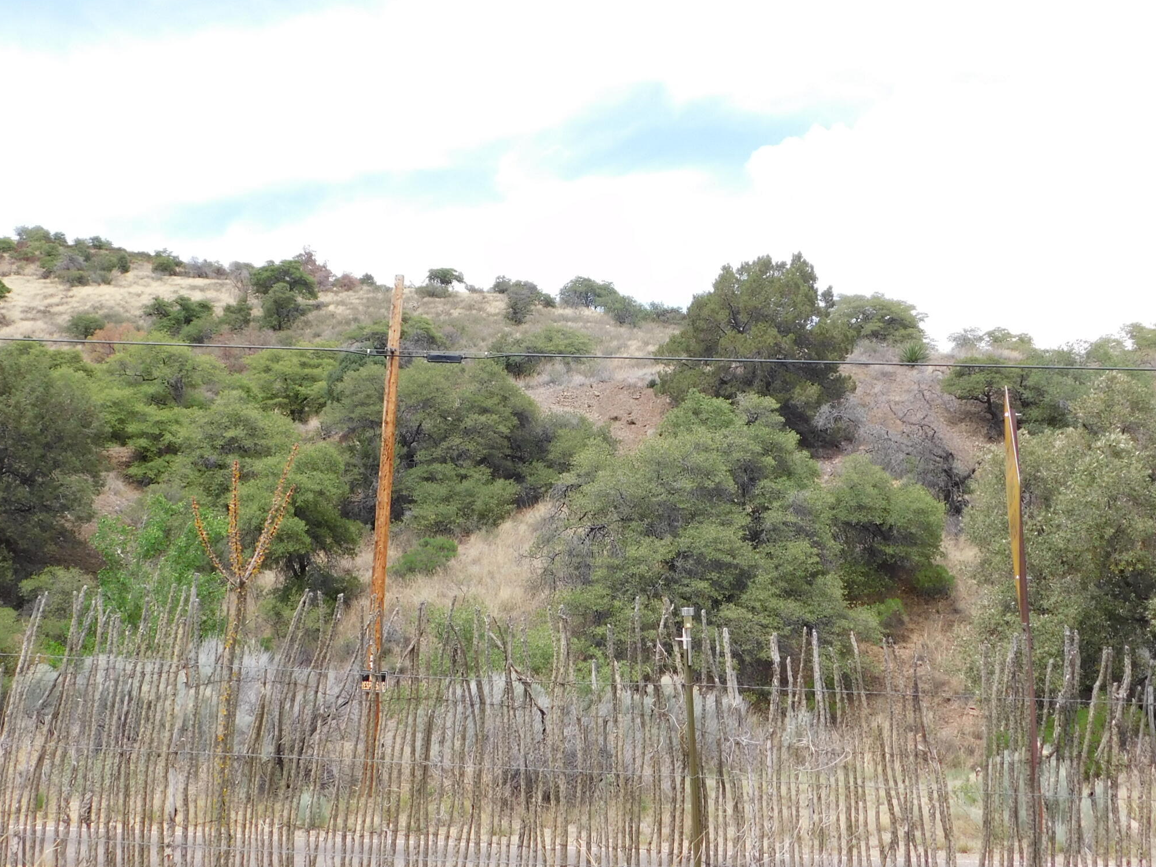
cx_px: 583
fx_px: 1503
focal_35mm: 45
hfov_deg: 42.1
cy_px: 300
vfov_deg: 32.0
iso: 125
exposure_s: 1/640
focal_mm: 5.3
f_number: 3.2
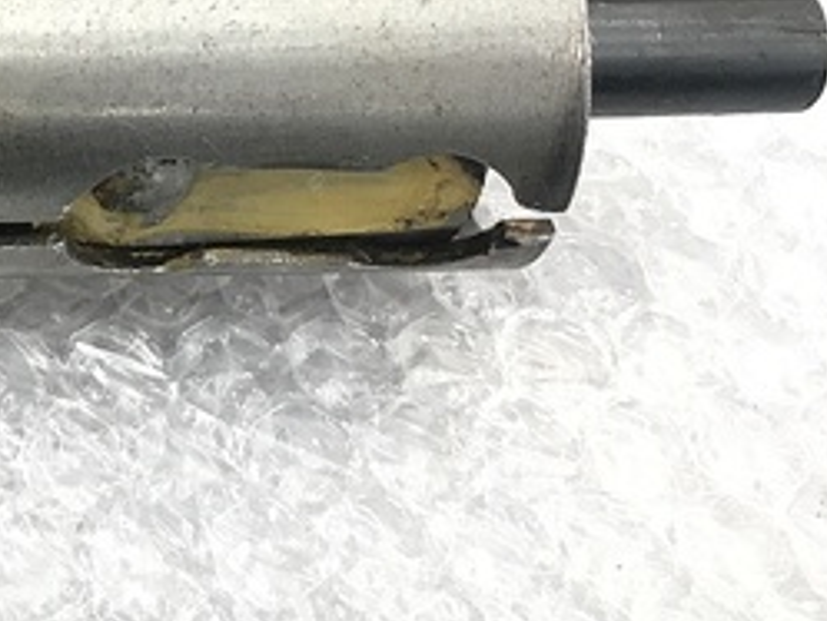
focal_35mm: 72
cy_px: -13
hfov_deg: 24.7
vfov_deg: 19.8
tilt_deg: -56.4
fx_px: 1721
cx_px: -136
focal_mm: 3.99
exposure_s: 1/25
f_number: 1.8
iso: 40
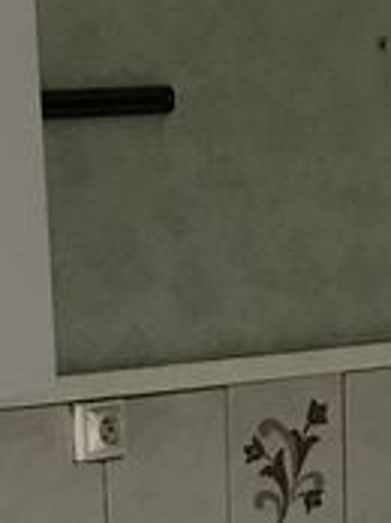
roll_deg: +4.9
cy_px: 914
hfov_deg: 9.0
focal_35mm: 161
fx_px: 2431
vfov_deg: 11.5
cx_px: -147
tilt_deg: -12.7
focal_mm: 3.99
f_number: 1.8
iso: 40
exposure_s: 1/17
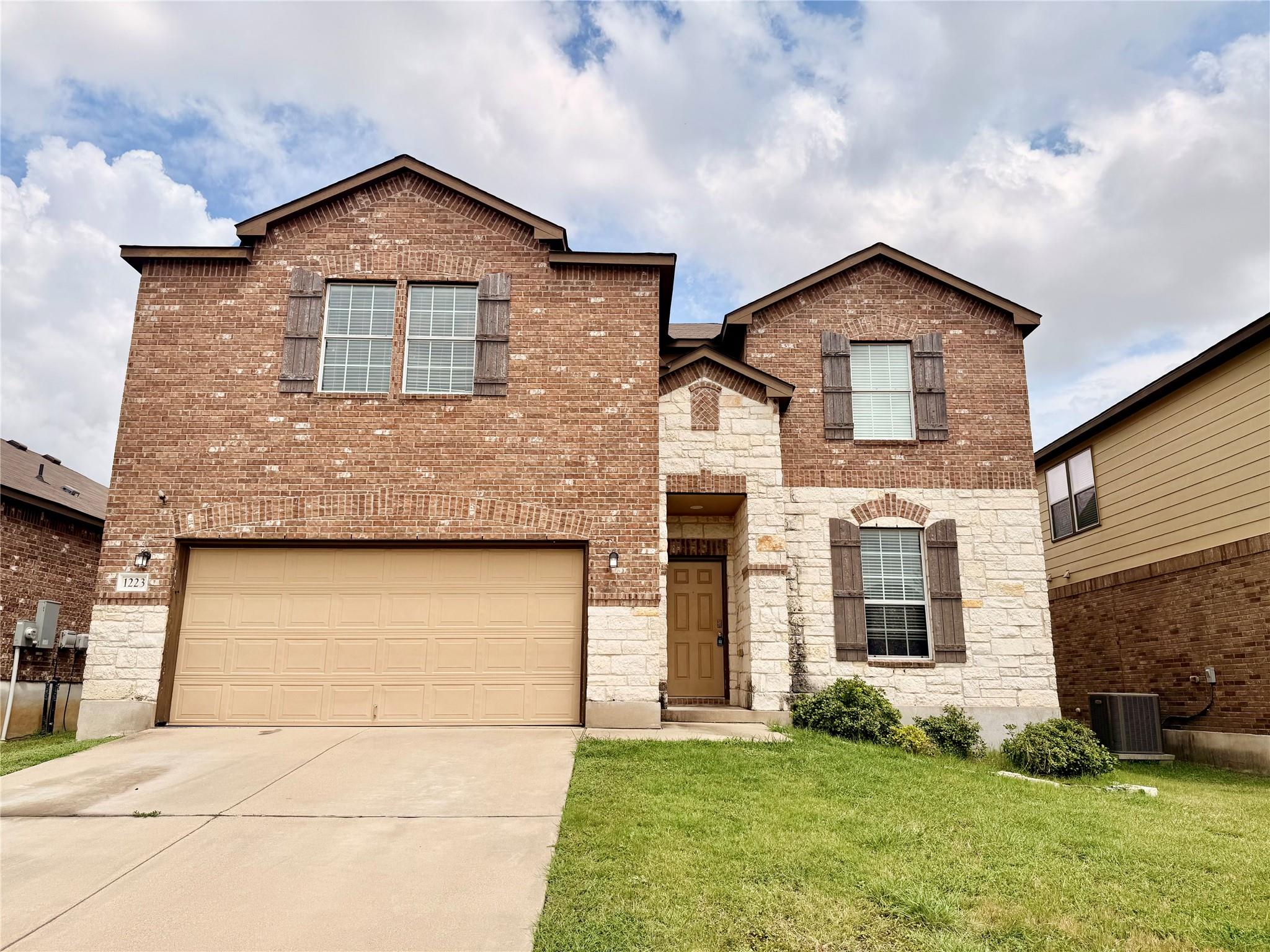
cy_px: 476
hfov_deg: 71.6
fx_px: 881
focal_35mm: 24
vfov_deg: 56.8
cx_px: 635
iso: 80
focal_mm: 6.76
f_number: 1.78
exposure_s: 1/8130
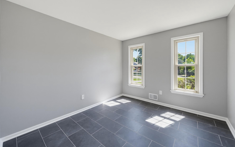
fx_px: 90
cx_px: 118
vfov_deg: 78.5
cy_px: 68
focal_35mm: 14
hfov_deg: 105.3
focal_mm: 12
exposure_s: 1/30
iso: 320
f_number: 8
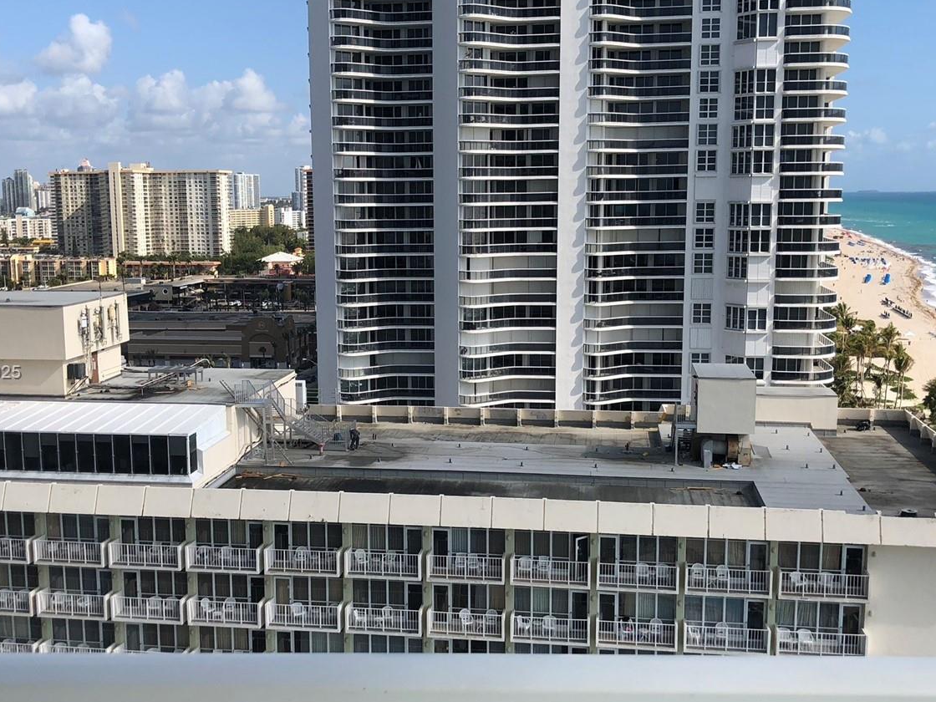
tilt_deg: -10.3
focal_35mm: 40
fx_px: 1082
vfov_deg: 35.9
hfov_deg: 46.7
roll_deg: +0.6
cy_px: 374
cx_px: 422
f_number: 1.8
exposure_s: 1/2288
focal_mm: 3.99
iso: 20
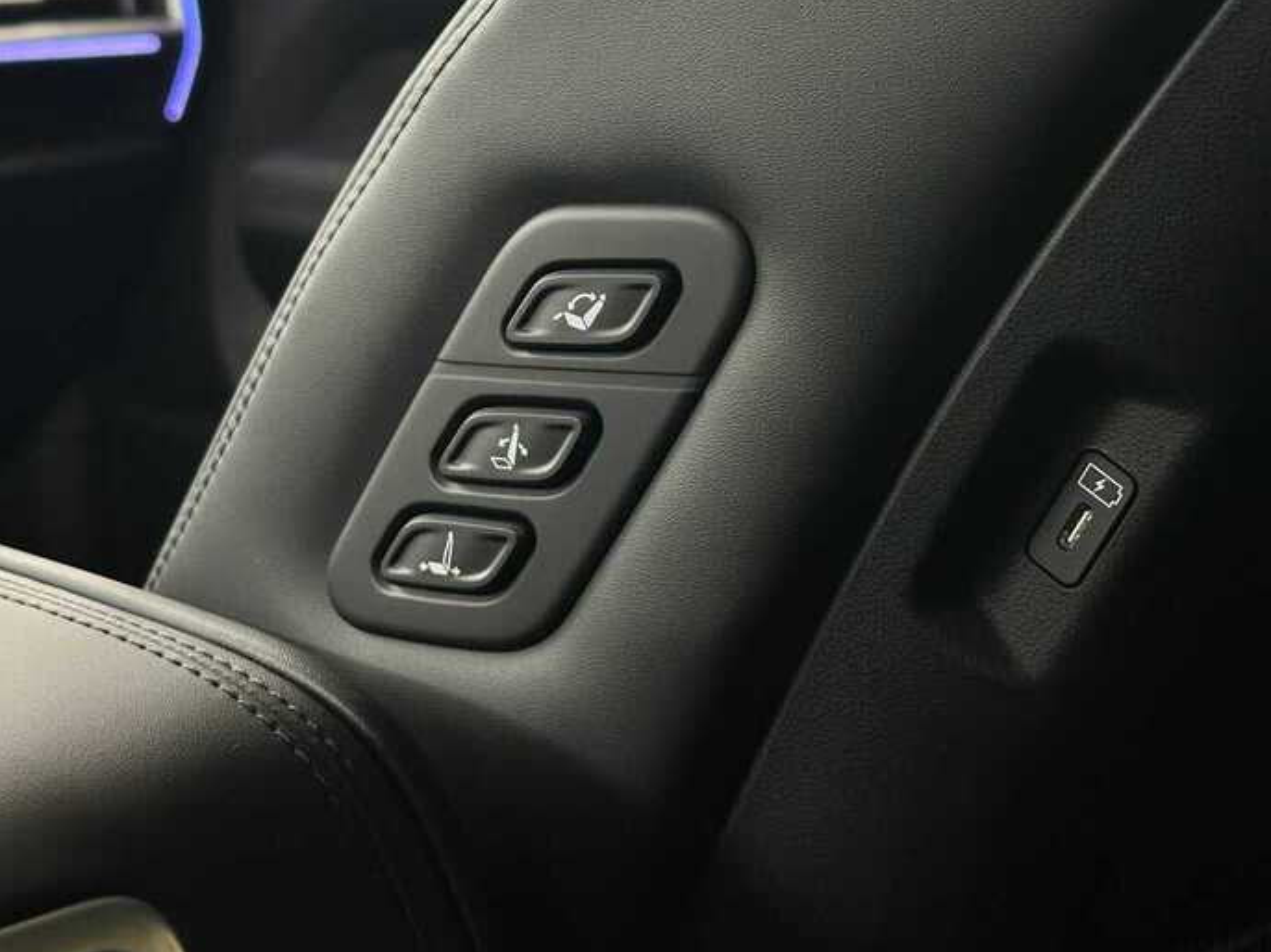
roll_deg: +0.1
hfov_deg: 30.7
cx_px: 624
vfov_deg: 23.2
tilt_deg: -9.6
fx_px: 2312
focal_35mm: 63
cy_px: 347
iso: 320
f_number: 1.78
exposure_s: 1/33
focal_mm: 6.86
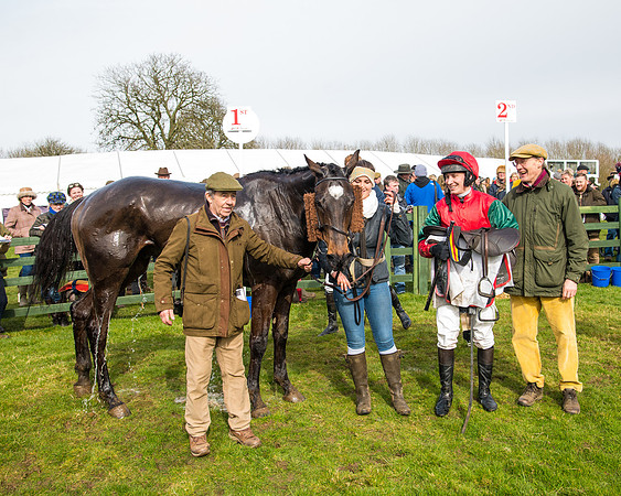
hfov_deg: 45.9
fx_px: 733
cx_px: 323
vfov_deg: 37.4
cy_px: 238
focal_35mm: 40
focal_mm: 34
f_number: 5
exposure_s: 1/400
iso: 400
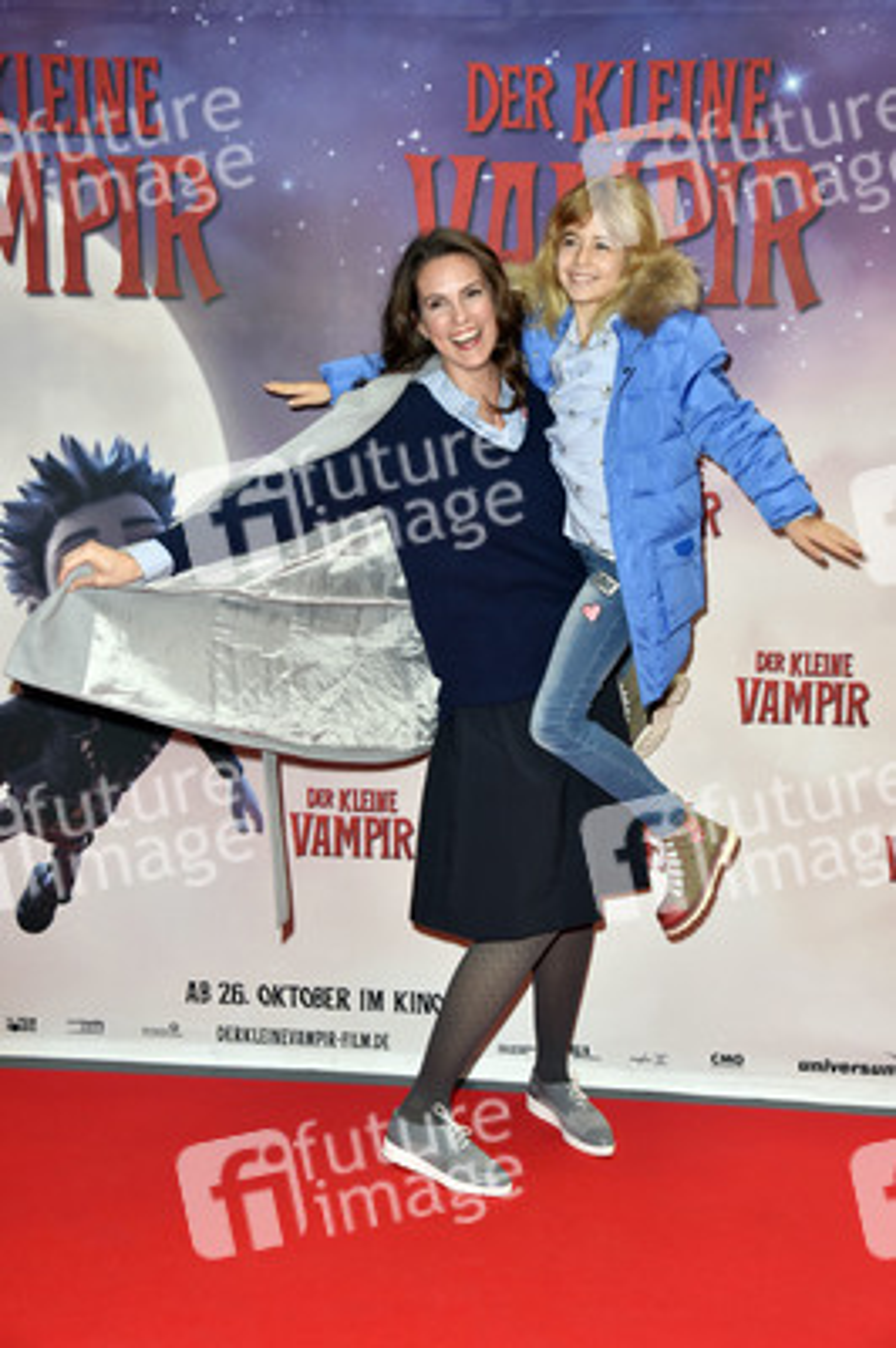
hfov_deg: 35.0
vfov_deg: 50.7
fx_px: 1421
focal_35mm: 38
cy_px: 674
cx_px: 448
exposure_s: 1/100
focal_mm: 38
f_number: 5.6
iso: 1250
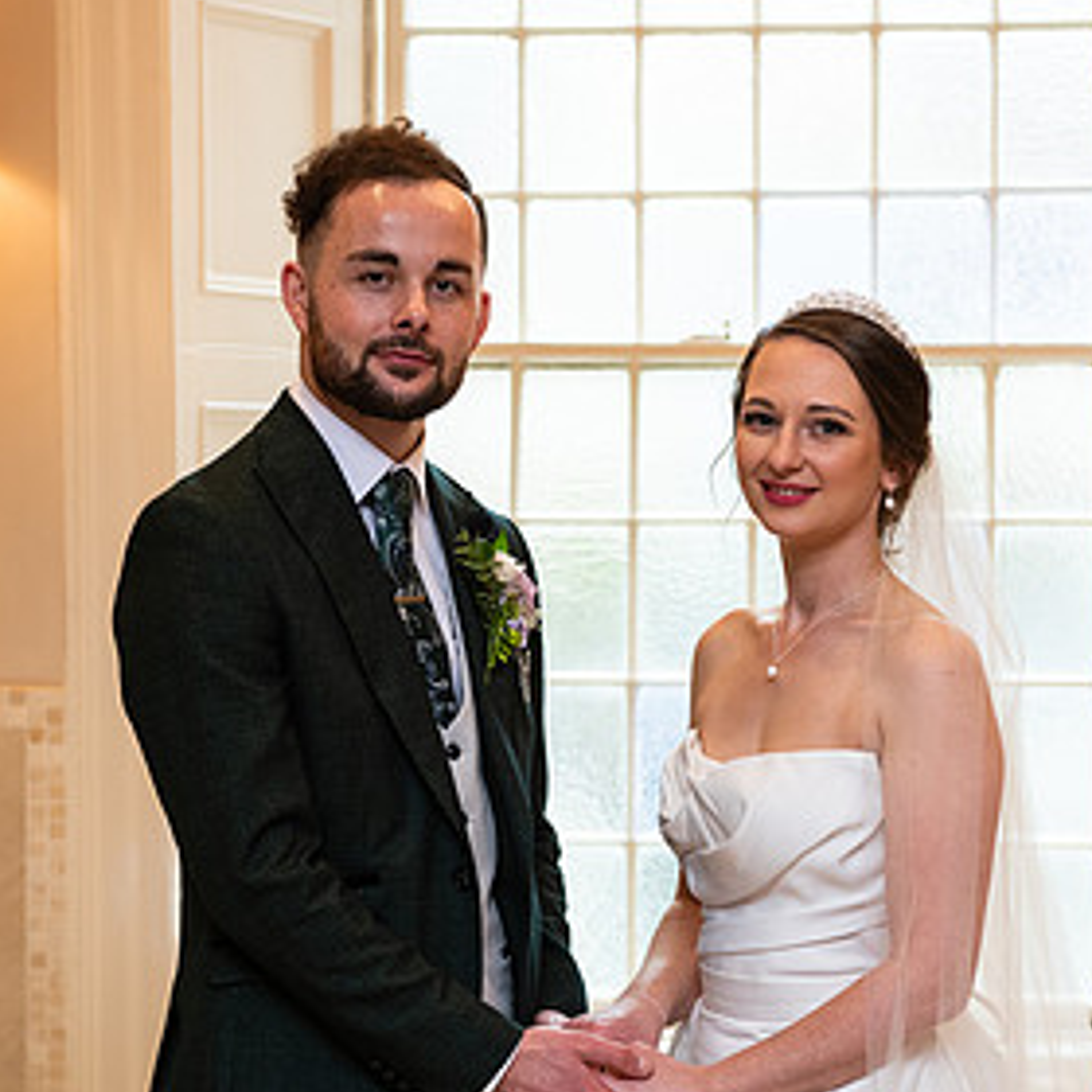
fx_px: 3462
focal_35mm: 97
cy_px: 723
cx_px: 589
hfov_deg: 17.9
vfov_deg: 17.9
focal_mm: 55
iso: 640
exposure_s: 1/160
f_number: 3.5
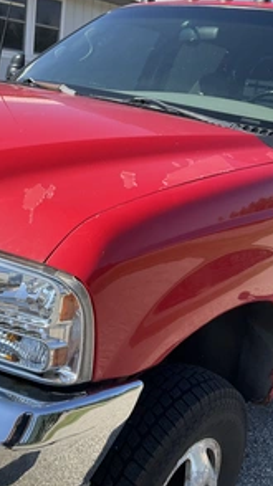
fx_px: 554
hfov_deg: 27.4
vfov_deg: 47.4
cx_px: 79
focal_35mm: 43
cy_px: 240
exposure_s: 1/804
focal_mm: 3
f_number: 1.8
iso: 25
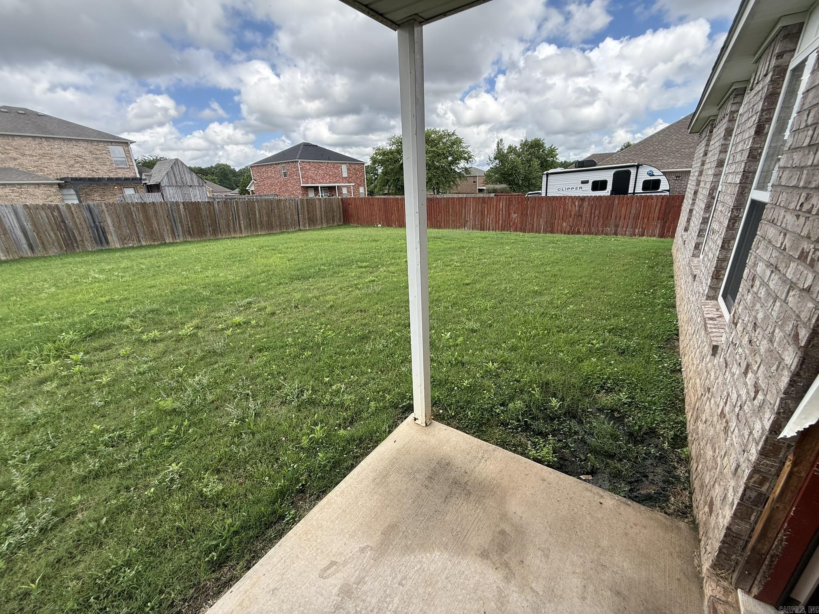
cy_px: 307
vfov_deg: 85.7
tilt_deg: -19.9
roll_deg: +1.9
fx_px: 331
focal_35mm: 14
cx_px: 410
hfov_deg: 102.1
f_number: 2.2
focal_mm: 2.22
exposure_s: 1/346
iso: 50
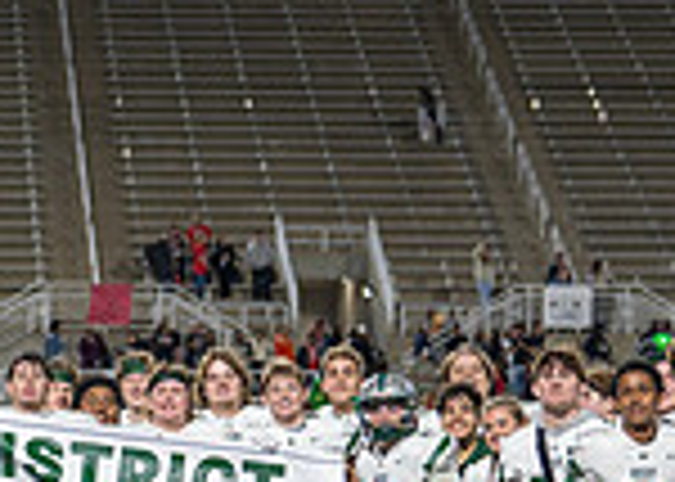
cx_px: -117
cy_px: 617
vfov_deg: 6.7
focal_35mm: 213
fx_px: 4081
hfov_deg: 9.3
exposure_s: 1/640
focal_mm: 50
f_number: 1.8
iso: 500
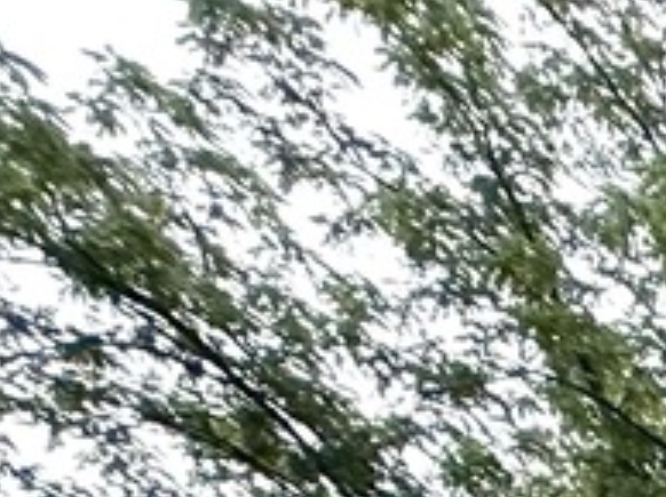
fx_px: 1998
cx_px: 2407
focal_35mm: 104
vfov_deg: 8.7
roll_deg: -0.5
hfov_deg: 9.2
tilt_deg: +2.7
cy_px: 1841
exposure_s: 1/1087
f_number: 2.2
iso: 64
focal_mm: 2.22
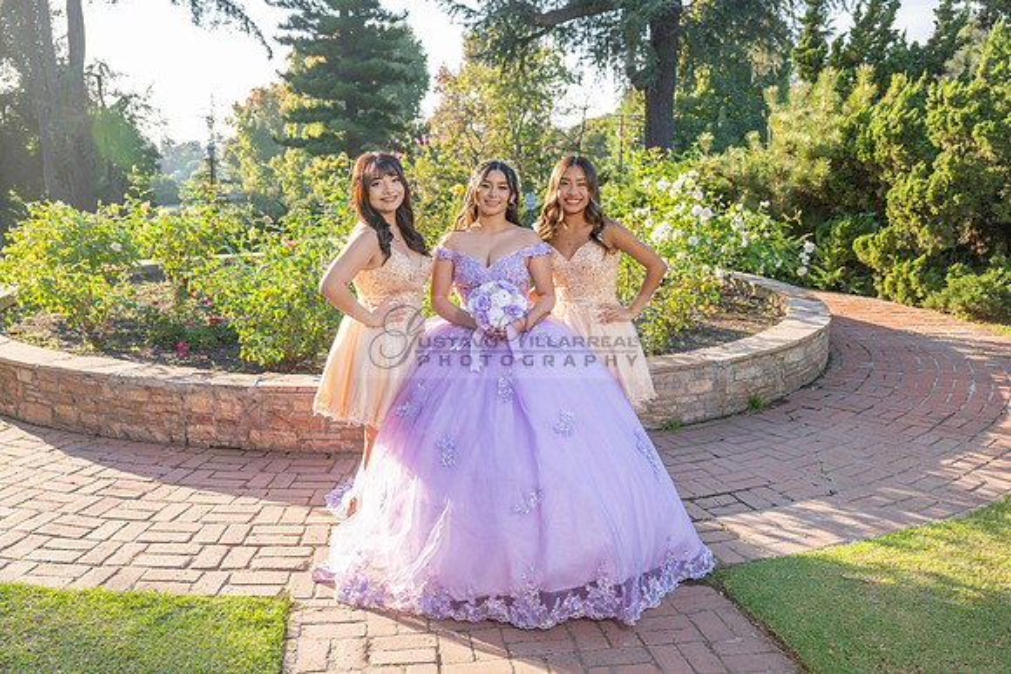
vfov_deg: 39.4
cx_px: 506
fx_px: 941
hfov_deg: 56.5
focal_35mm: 34
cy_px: 337
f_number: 5.6
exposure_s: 1/200
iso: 200
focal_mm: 33.5
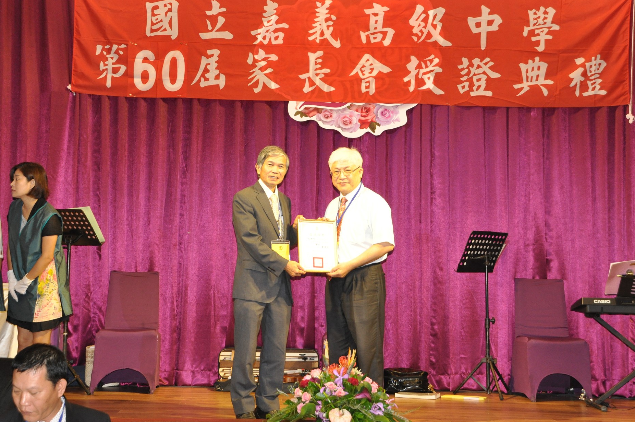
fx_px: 1110
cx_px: 301
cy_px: 200
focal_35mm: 63
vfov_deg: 21.5
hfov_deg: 31.9
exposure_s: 1/60
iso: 800
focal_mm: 38
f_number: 4.5
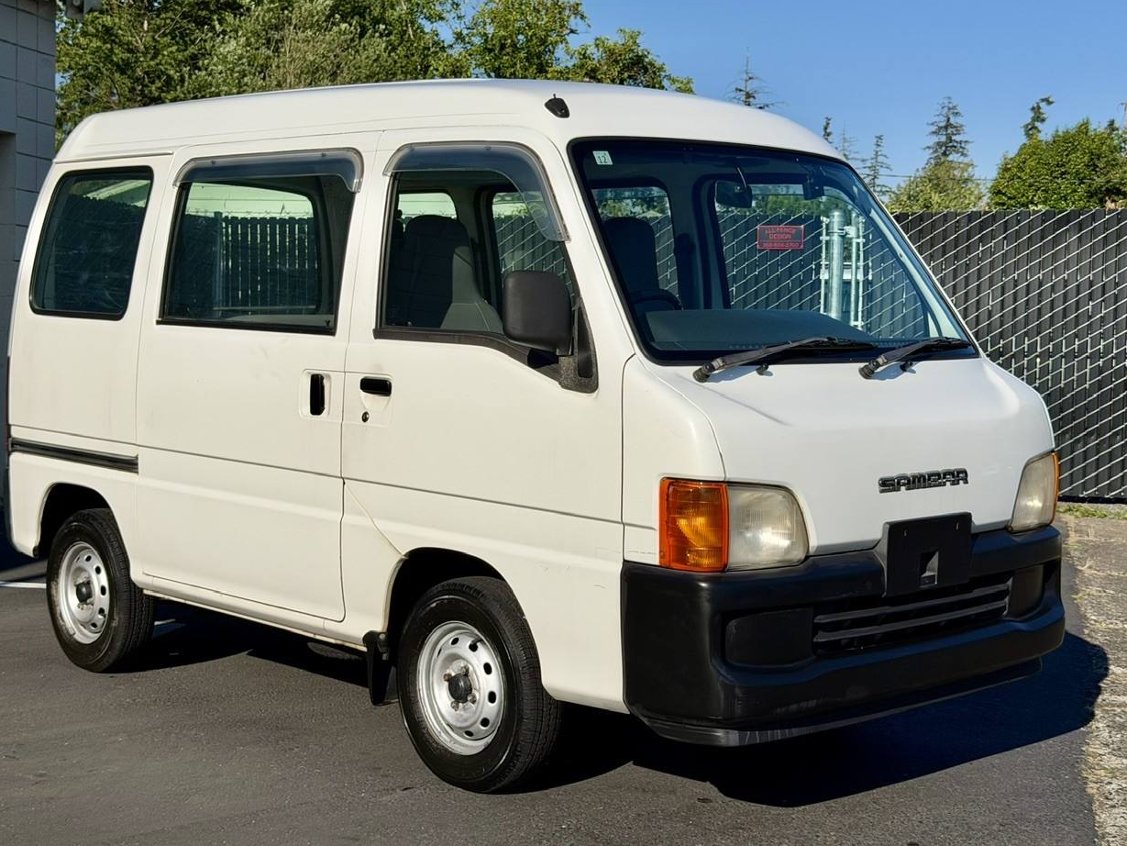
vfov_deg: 29.1
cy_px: 406
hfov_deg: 38.2
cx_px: 542
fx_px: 1628
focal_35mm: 50
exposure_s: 1/13333
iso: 64
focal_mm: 6.76
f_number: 1.78
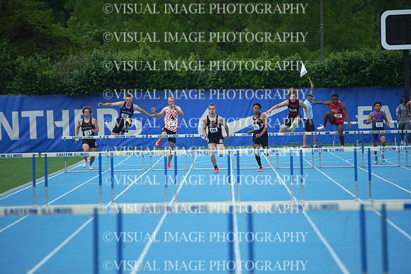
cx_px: 206
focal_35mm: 360
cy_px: 137
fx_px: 4111
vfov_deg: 3.8
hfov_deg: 5.7
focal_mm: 360
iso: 400
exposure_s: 1/1250
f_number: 5.6
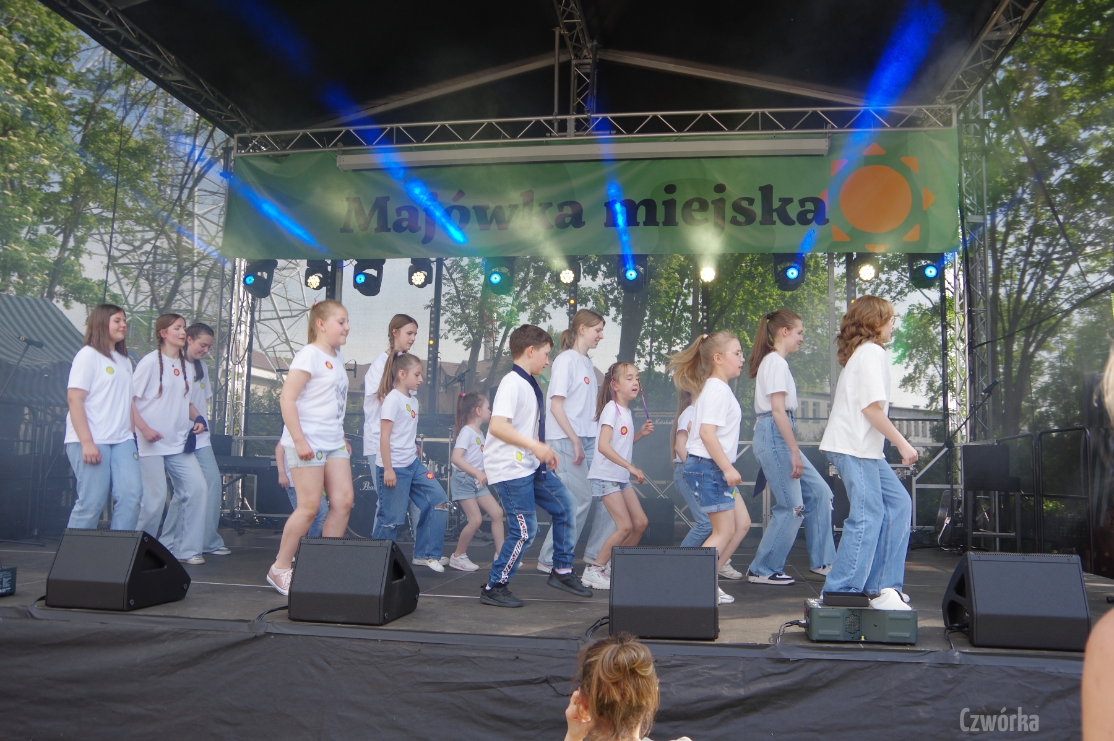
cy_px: 370
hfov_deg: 67.4
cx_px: 557
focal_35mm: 27
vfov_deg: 47.9
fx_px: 835
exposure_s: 1/160
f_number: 6.3
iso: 200
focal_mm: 18
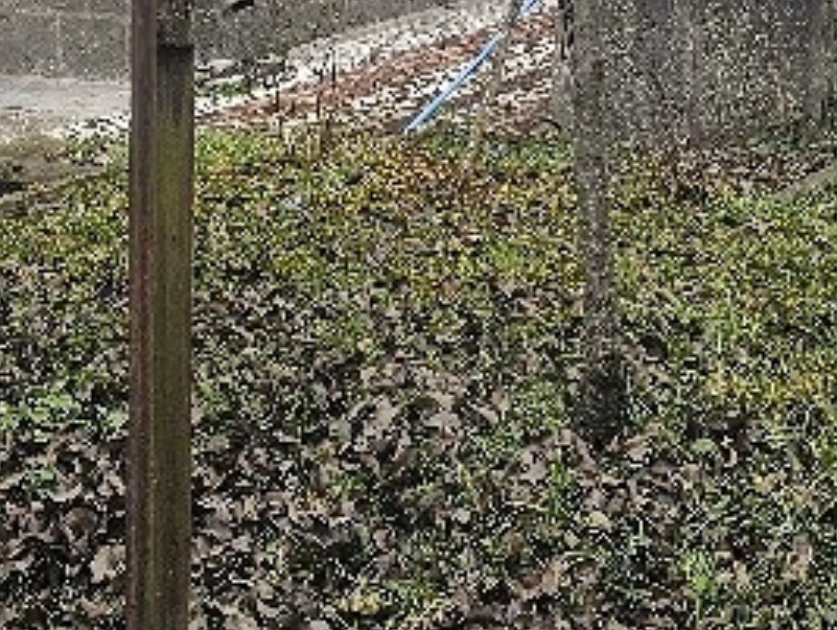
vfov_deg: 15.9
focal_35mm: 86
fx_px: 2082
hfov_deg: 22.5
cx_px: 621
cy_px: -304
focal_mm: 6.3
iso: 50
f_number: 1.7
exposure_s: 1/182
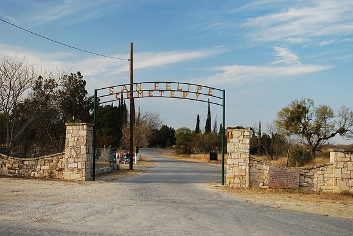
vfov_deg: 26.5
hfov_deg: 38.8
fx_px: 501
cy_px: 118
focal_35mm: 51
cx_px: 176
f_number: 5.6
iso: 200
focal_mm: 34
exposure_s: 1/100
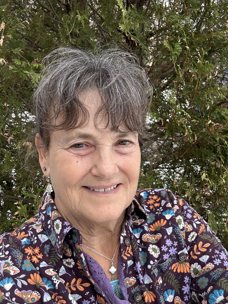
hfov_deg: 46.8
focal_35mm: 30
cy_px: 152
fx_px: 263
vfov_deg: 60.0
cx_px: 114
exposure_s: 1/121
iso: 50
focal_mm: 2.69
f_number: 1.9
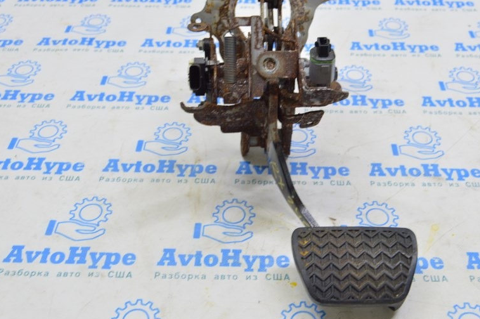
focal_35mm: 47
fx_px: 622
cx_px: 270
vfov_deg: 28.6
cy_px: 112
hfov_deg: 42.1
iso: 400
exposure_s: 1/20
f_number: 5.6
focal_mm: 23
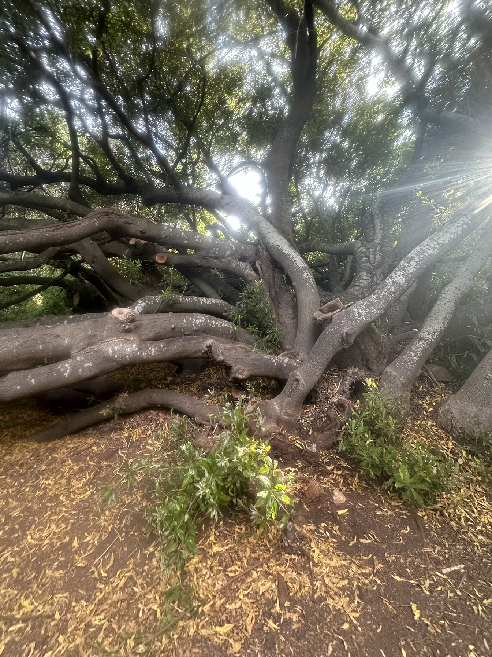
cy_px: 288
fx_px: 303
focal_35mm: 16
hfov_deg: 77.9
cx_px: 220
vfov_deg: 94.0
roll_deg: -0.9
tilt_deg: +6.6
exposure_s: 1/99
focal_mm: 2.22
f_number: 2.2
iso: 100
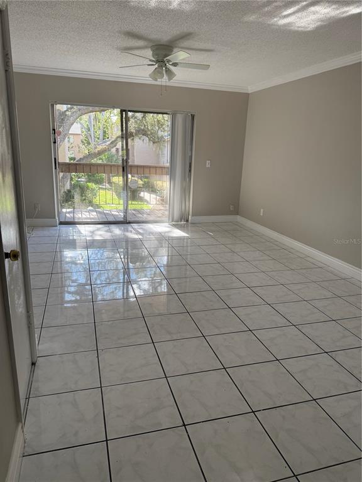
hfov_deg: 56.8
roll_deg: -2.6
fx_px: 335
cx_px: 181
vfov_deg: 71.6
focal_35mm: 24
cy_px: 241
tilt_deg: -16.1
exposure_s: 1/278
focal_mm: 6.76
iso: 100
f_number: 1.78
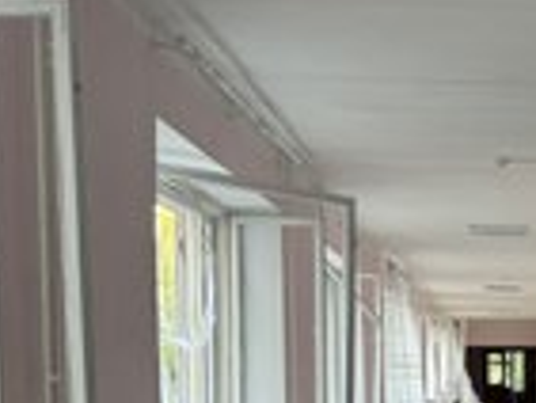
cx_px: 555
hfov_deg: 26.7
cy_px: 430
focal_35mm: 68
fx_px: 1054
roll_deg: +0.2
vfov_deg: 20.7
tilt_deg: -2.5
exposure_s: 1/121
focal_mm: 6.76
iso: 200
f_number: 1.78
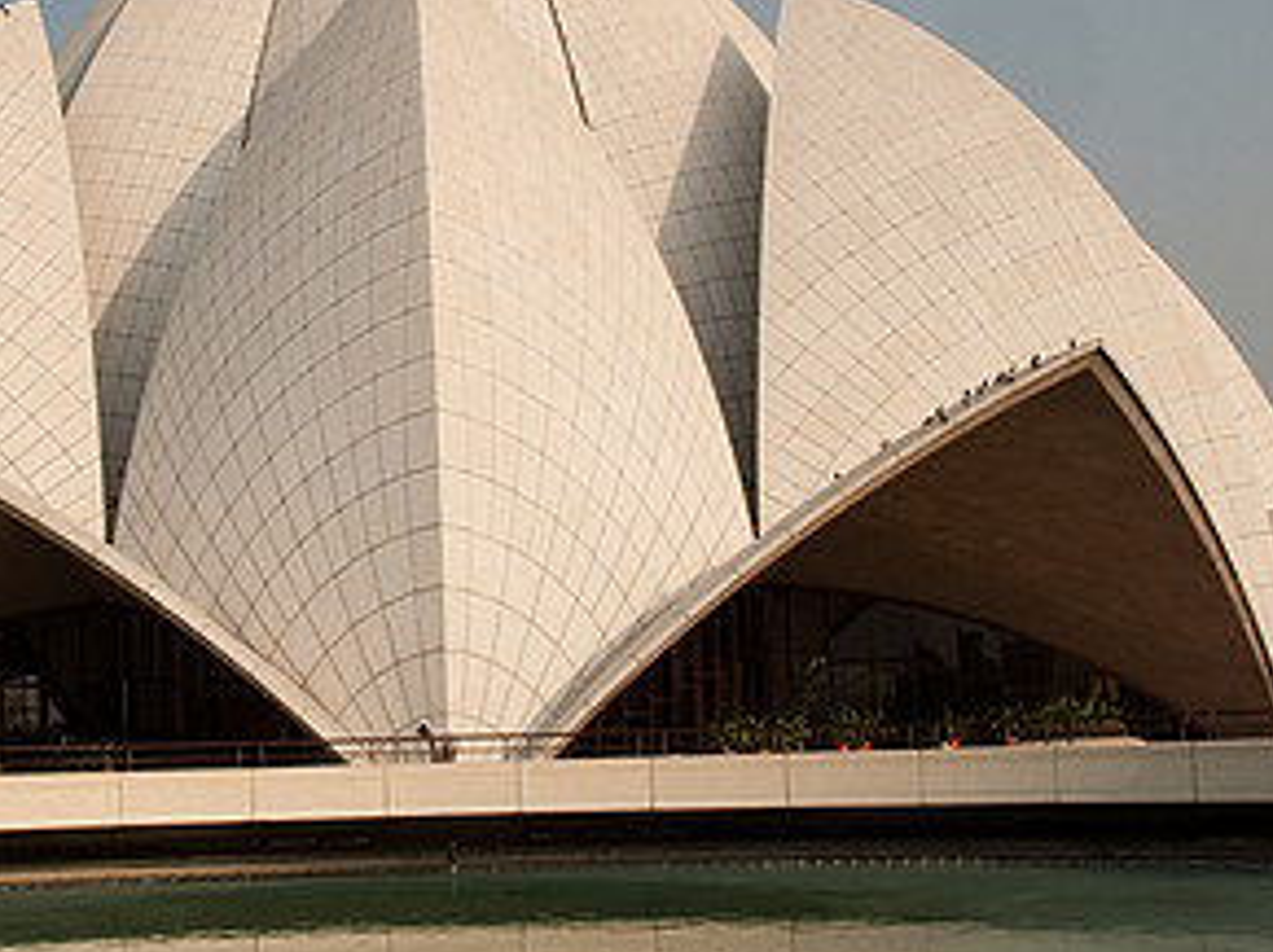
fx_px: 1911
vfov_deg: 28.0
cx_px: 391
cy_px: 461
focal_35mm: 52
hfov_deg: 36.3
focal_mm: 18
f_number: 10
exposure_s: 1/350
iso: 200
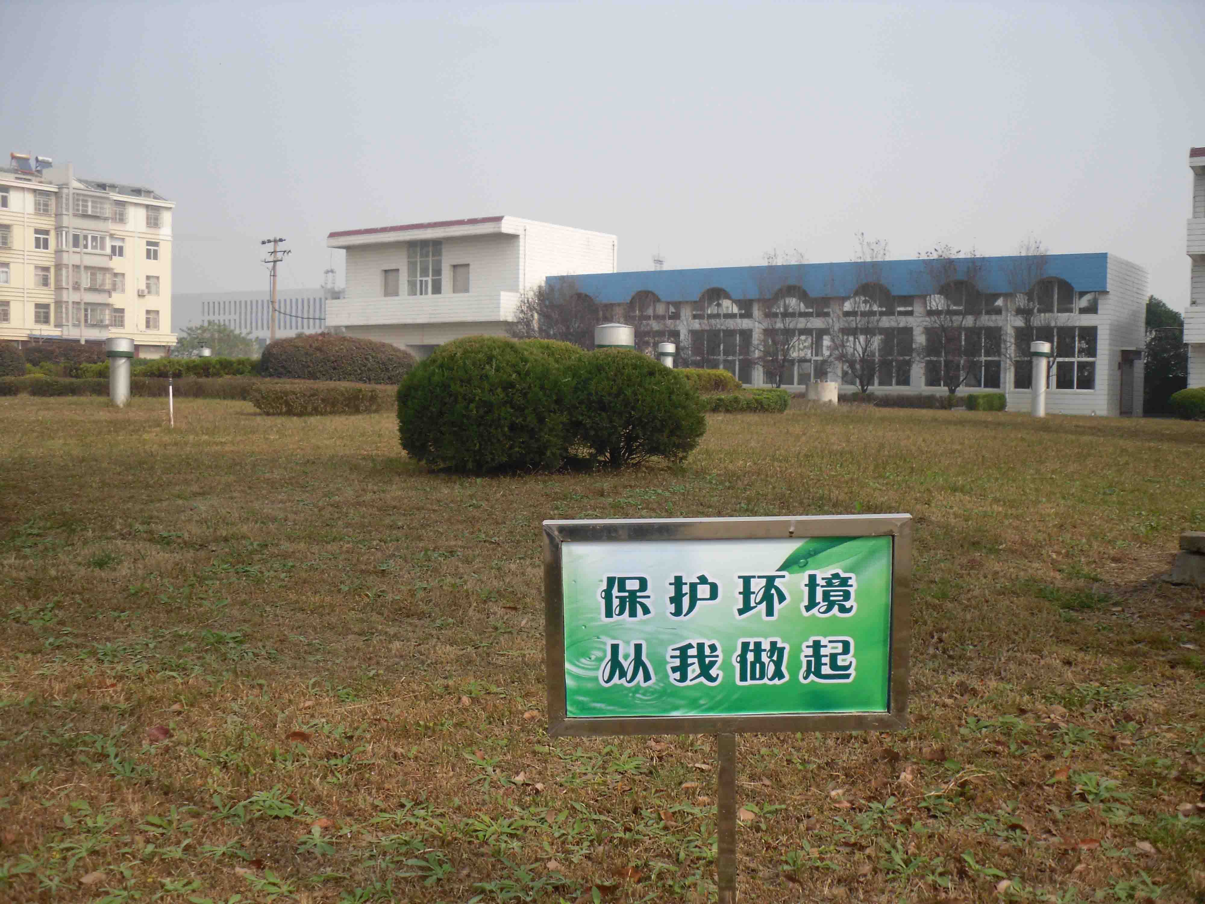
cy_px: 452
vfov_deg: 40.7
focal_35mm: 35
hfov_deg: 52.6
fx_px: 1218
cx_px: 602
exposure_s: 1/122
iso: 80
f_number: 7.6
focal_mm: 6.3
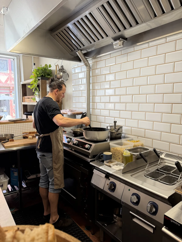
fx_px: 168
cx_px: 91
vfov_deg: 71.6
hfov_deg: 56.8
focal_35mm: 24
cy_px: 121
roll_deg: -0.4
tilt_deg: -7.2
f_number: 1.78
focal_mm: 6.76
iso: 100
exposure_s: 1/121
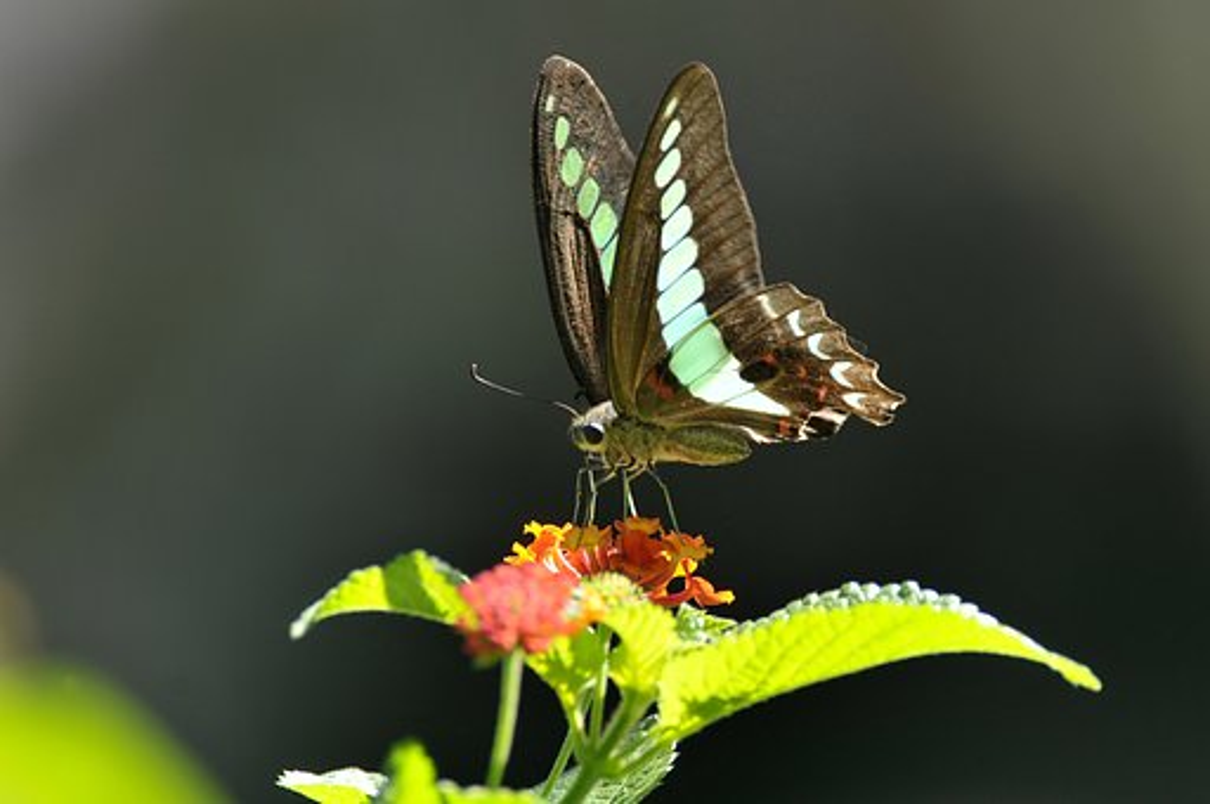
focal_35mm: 1050
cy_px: 402
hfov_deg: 2.0
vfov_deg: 1.3
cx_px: 605
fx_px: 35247
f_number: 5.6
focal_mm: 700
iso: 400
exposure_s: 1/400
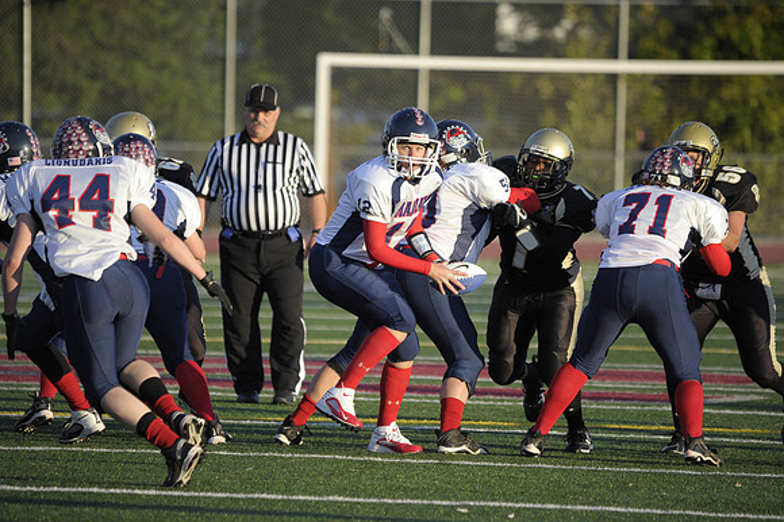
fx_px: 10882
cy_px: 261
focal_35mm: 500
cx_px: 392
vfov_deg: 2.7
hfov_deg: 4.1
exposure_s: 1/1000
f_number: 6.3
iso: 1100
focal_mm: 500
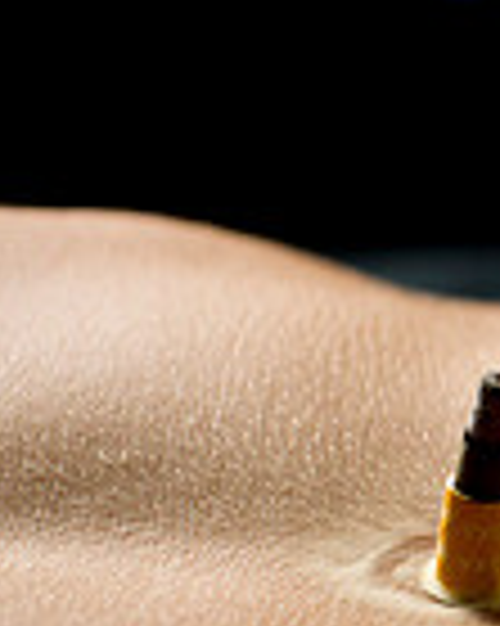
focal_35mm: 210
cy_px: 538
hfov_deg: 7.0
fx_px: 3889
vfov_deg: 9.2
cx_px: 1140
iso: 800
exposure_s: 1/320
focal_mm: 50
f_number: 4
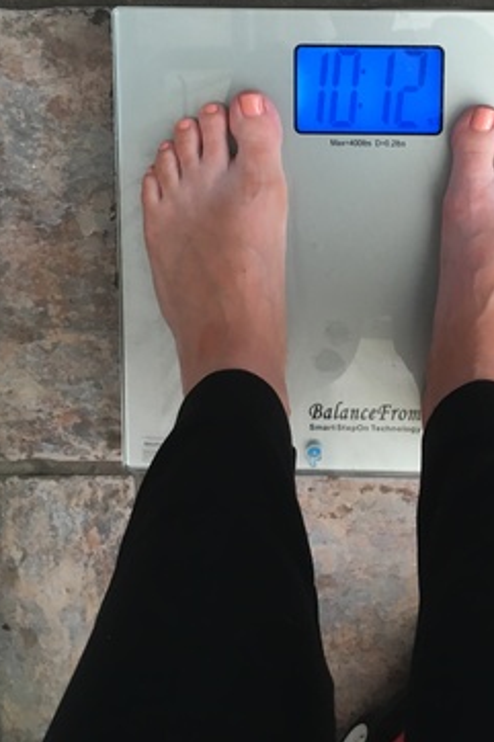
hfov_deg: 26.6
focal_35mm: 50
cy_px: 178
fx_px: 1030
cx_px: 367
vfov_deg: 38.5
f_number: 2.2
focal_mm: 4.15
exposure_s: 1/33
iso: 100
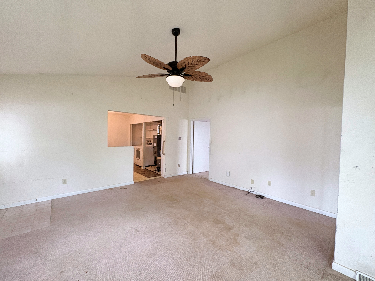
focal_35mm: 14
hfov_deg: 102.1
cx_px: 188
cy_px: 140
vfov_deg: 85.7
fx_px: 152
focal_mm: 2.22
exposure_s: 1/60
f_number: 2.2
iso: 400
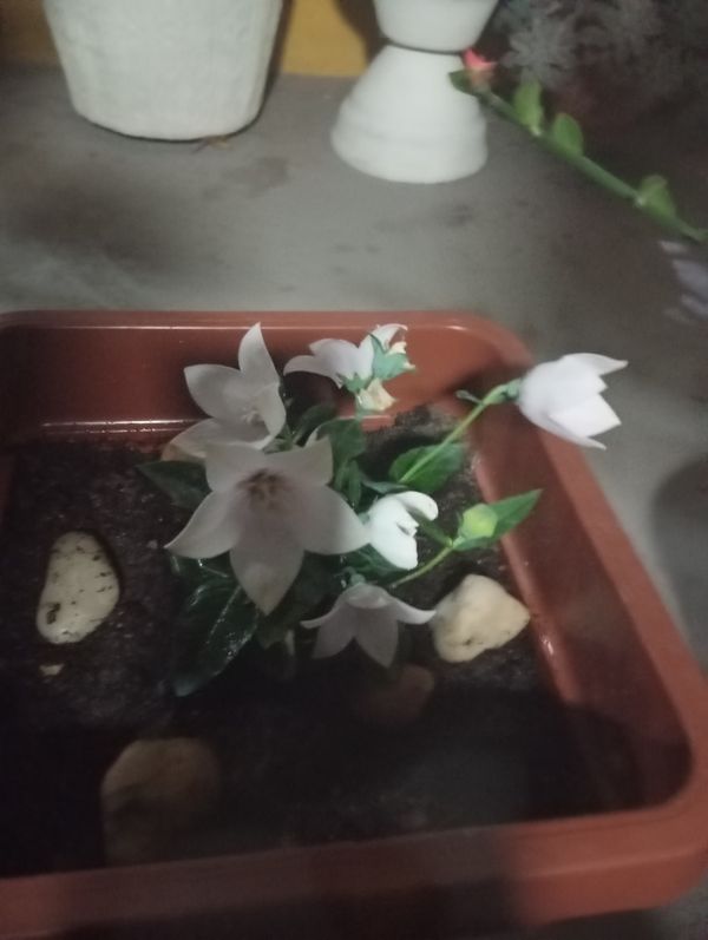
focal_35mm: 28
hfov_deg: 49.9
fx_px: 762
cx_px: 354
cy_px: 470
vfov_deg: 63.4
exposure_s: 1/13.3
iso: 12800
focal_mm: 4.22
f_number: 1.8
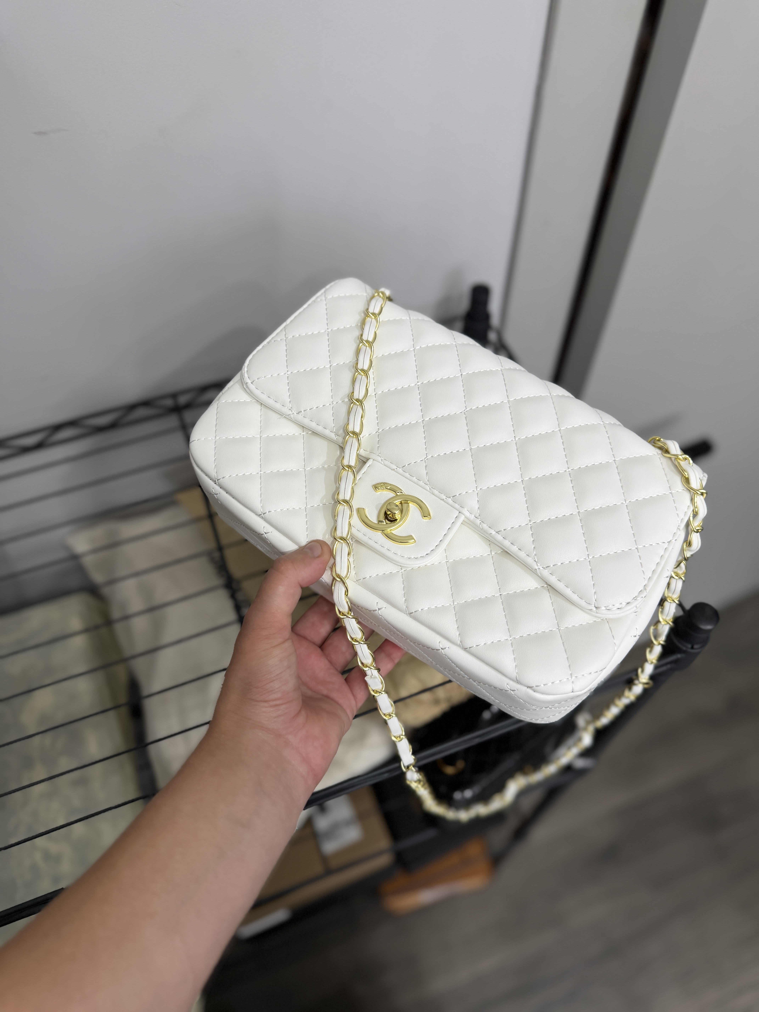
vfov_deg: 71.6
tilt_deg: -55.9
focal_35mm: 24
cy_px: 506
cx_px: 380
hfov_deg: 56.8
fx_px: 702
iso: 80
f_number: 1.78
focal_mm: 6.76
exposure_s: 1/121
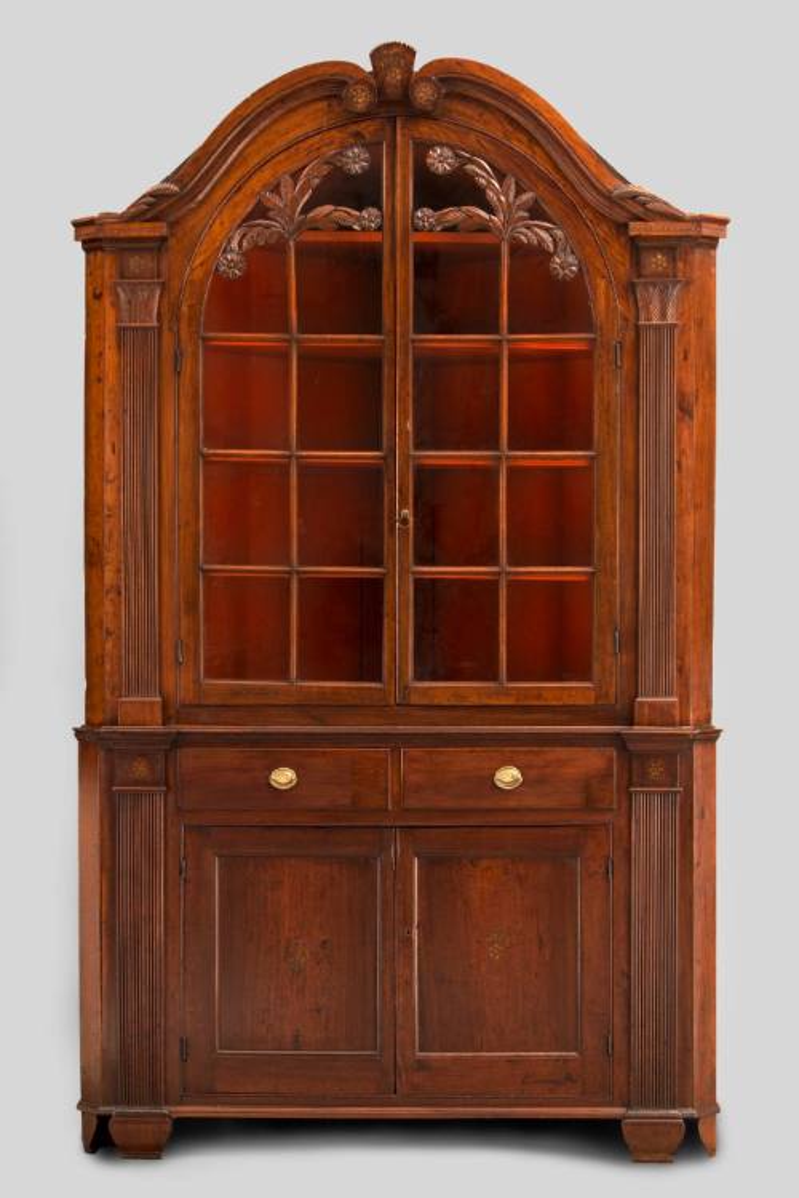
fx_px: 2262
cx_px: 400
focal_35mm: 68
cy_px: 599
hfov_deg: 20.0
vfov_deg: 29.6
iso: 100
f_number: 16
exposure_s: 30
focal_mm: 68
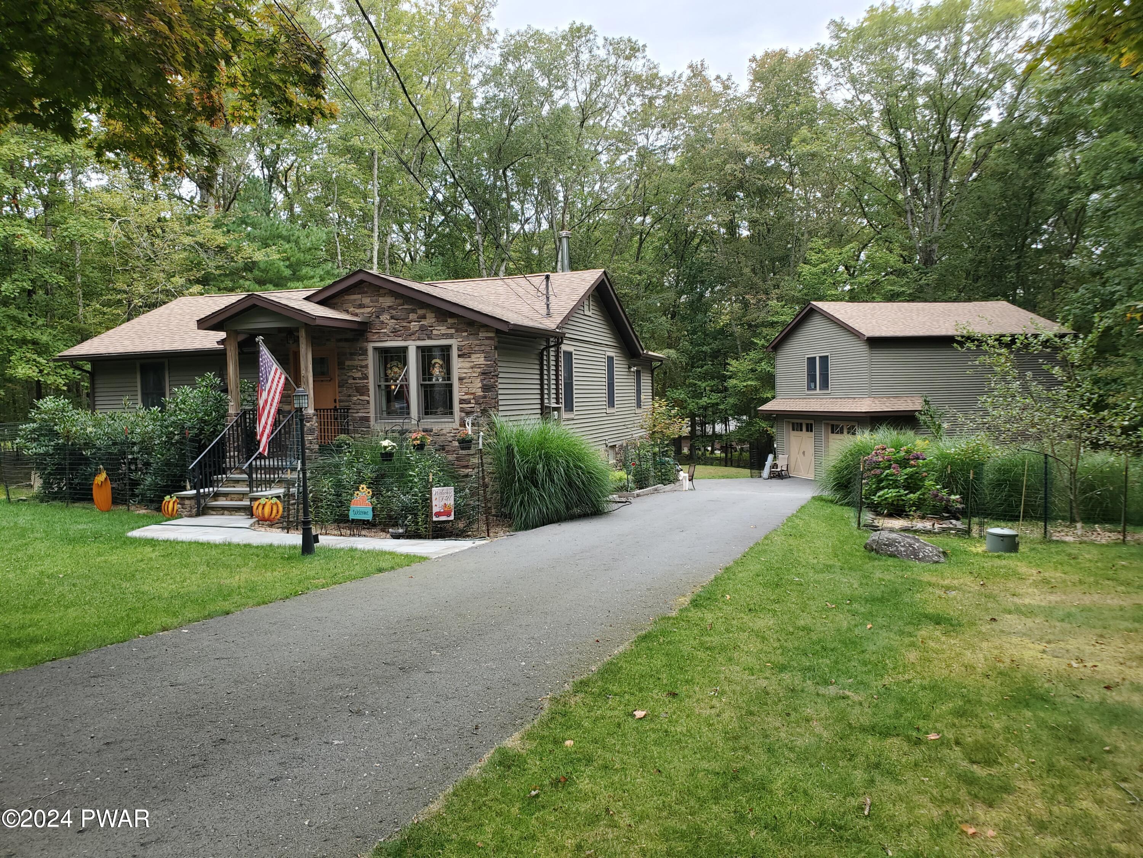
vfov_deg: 53.1
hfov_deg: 67.3
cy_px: 429
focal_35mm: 26
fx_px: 859
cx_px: 572
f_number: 2.4
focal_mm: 4.3
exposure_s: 1/181
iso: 50
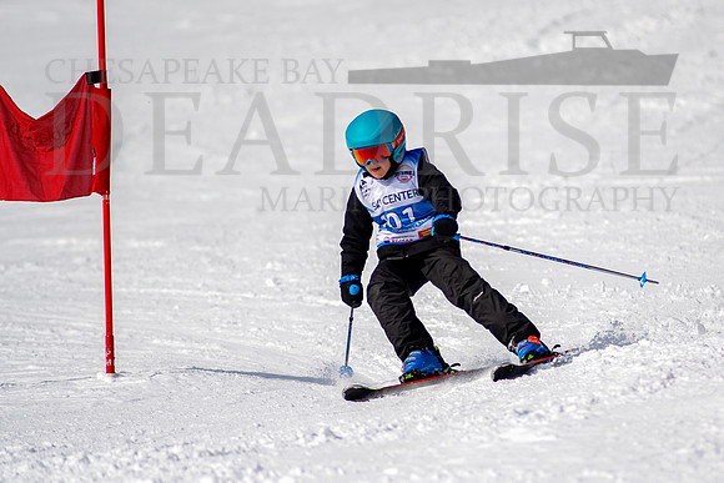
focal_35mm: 573
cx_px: 456
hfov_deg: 3.6
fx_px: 11534
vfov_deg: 2.4
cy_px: 235
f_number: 2.8
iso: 100
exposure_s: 1/6400
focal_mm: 300
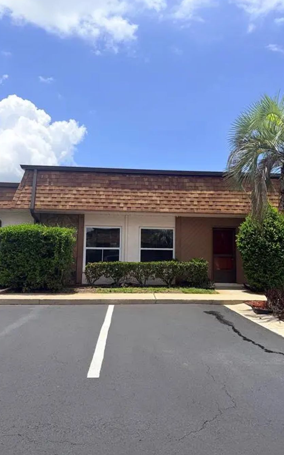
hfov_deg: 44.5
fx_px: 347
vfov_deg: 66.5
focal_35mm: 28
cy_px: 227
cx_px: 158
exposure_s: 1/4065
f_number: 1.6
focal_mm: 5.96
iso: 50
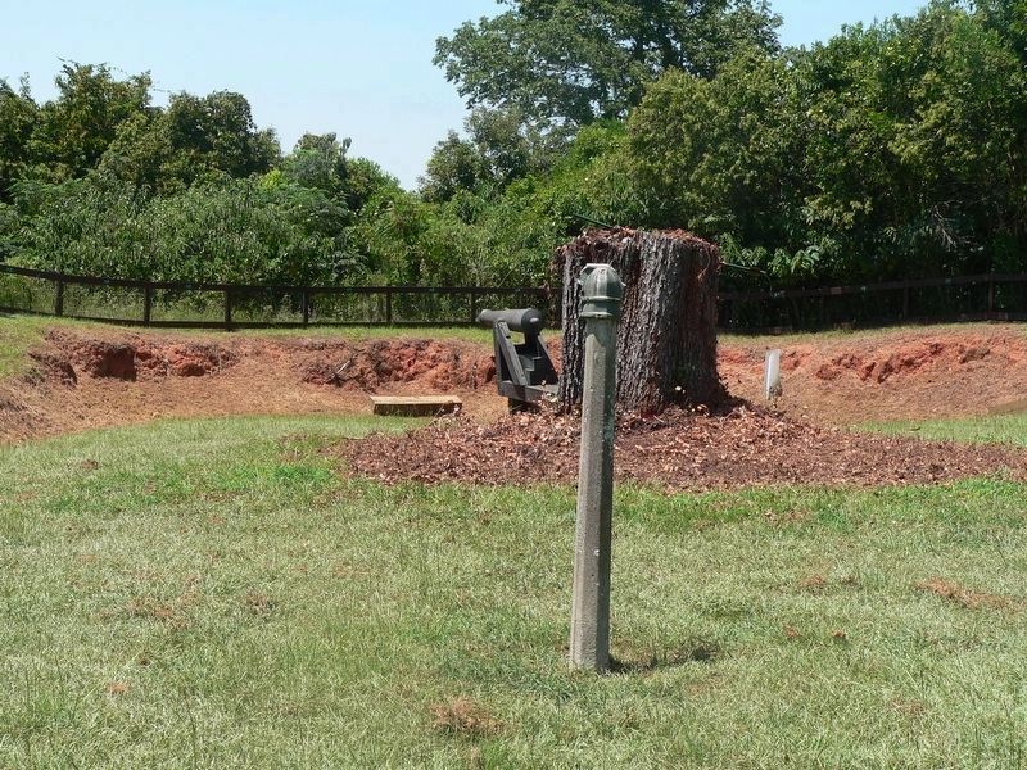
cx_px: 514
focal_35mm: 58
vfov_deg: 25.2
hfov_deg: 33.2
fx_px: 1721
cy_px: 385
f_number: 4
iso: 80
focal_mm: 9.6
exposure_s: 1/400
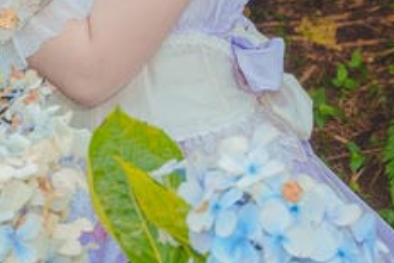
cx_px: 121
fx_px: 1927
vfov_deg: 7.5
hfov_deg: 11.7
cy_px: -295
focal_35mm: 176
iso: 250
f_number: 5.6
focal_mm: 34
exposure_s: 1/200
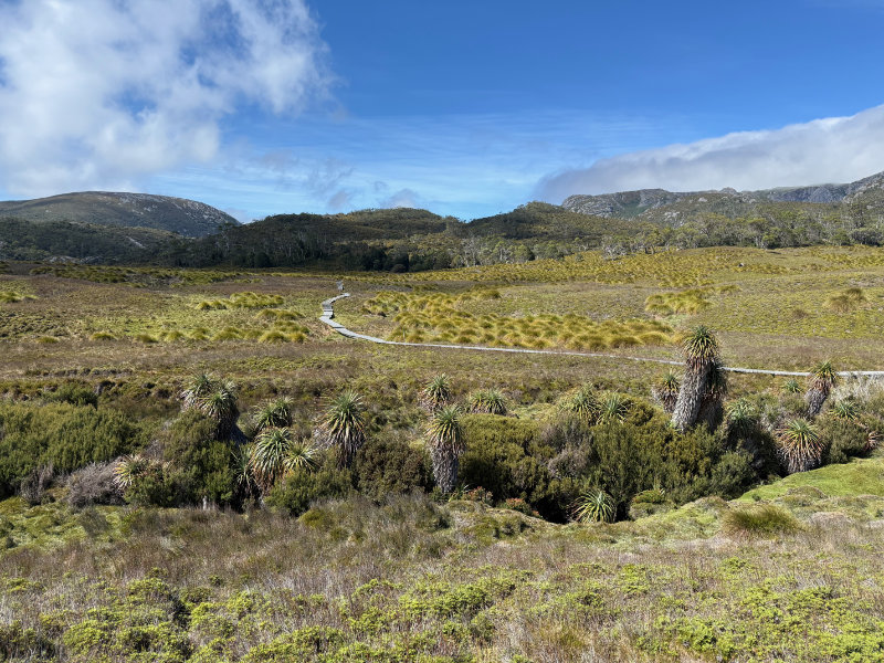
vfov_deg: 56.8
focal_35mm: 24
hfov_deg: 71.6
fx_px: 613
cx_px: 442
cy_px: 332
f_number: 1.8
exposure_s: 1/2611
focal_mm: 6.8
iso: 100
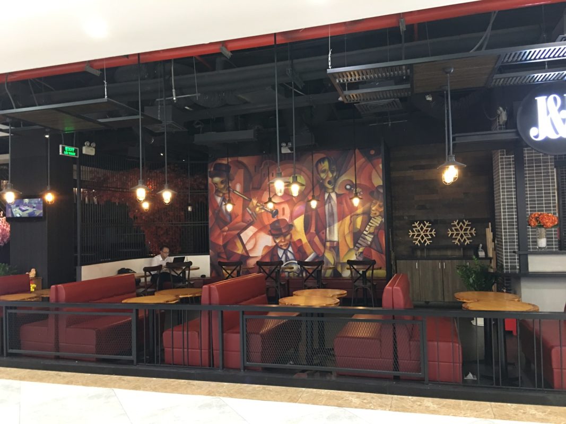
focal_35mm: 29
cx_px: 283
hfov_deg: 61.7
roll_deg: +1.6
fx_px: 474
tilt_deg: +2.9
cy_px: 212
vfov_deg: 48.2
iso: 80
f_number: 2.2
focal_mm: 4.15
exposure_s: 1/10
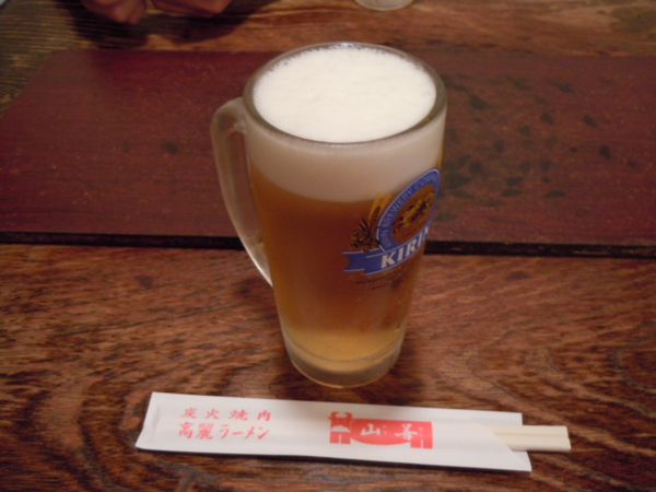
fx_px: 569
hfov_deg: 60.0
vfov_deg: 46.8
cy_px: 246
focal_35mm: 30
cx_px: 328
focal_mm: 5.4
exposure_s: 1/4
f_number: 3.5
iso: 400
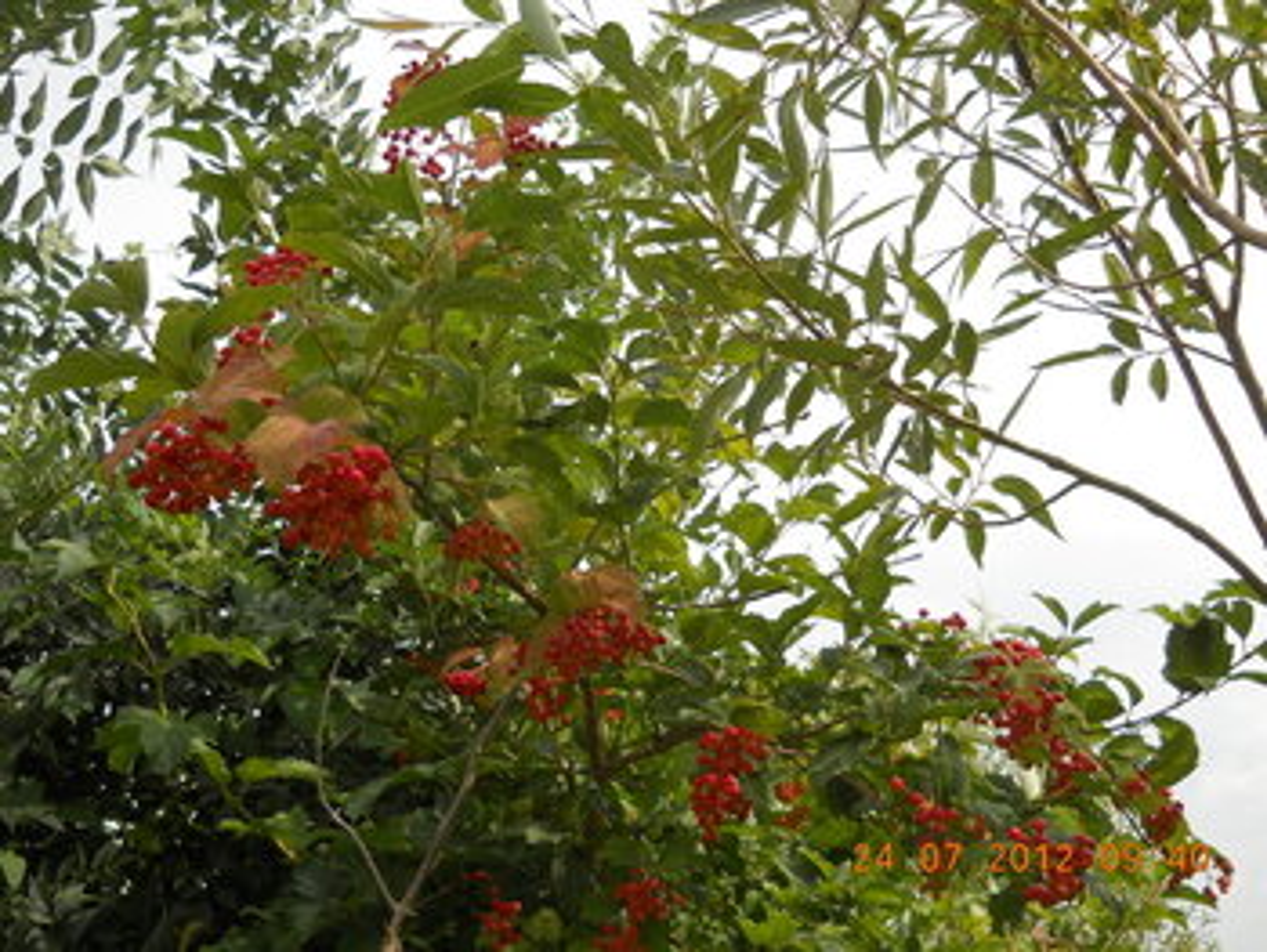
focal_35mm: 41
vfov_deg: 35.2
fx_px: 1502
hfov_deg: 45.7
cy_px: 476
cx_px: 634
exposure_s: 1/250
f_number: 5.5
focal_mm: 6.72
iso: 80
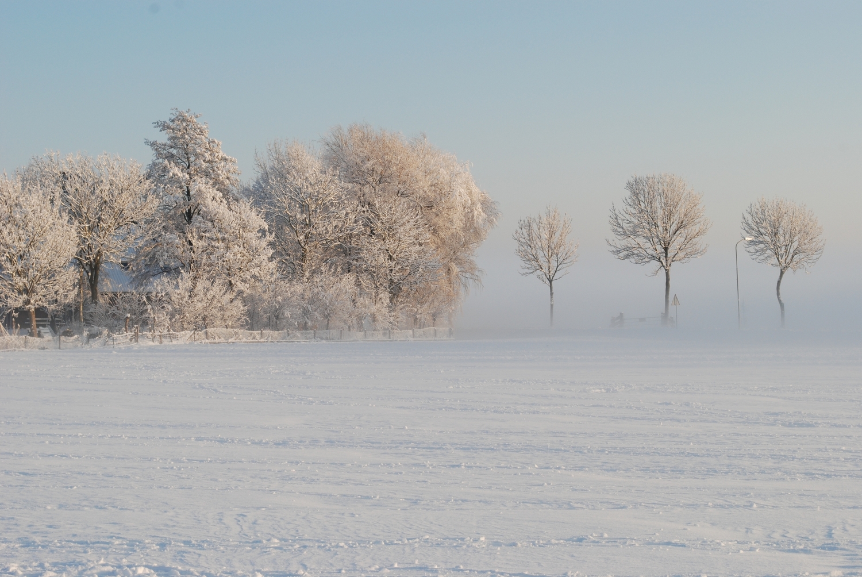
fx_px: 1978
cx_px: 431
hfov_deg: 24.6
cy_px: 288
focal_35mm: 82
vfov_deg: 16.6
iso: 160
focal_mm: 55
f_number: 11
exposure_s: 1/200
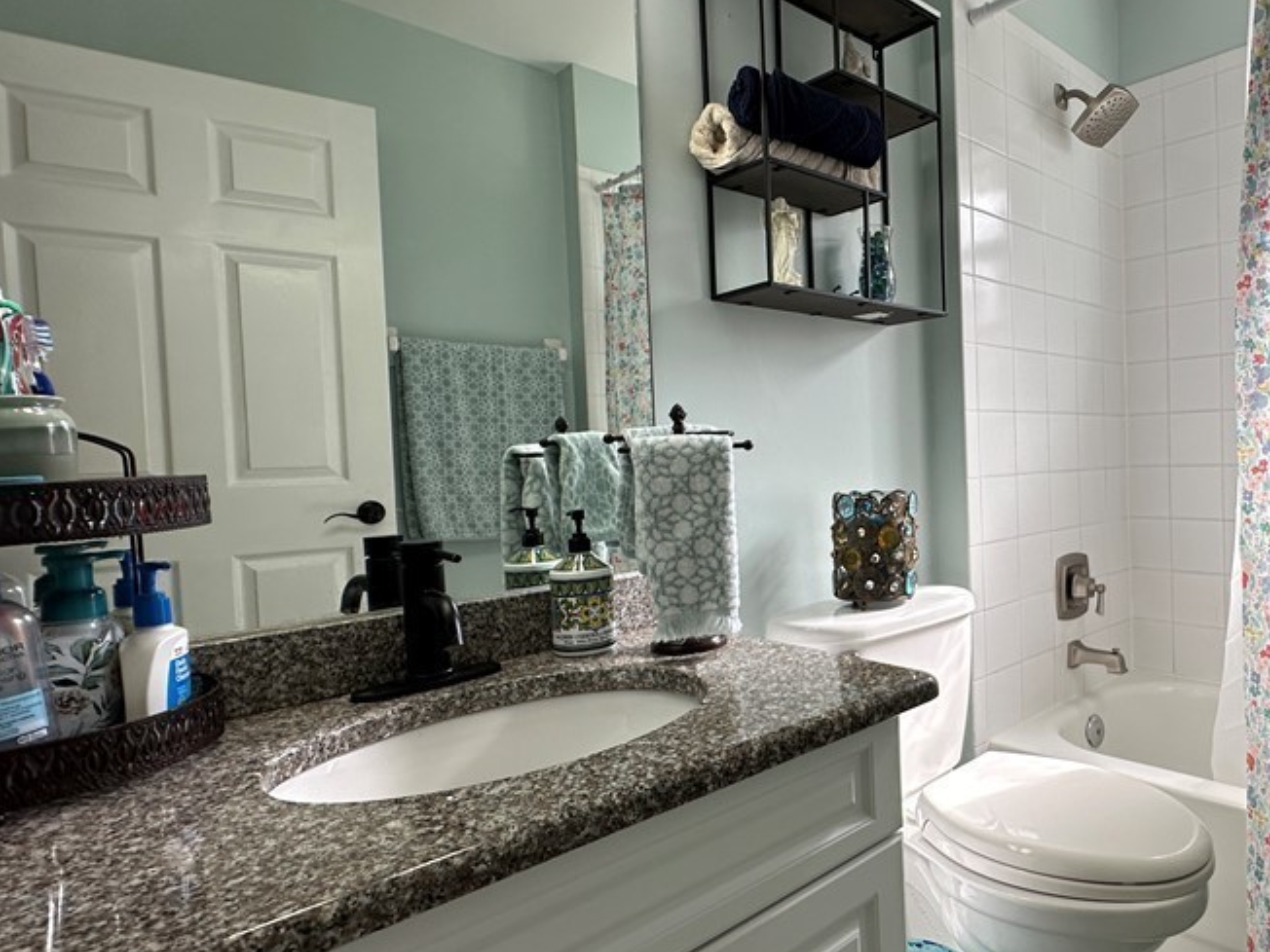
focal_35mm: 22
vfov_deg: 61.1
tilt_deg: -1.3
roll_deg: +1.7
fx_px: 807
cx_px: 933
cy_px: 477
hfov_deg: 71.8
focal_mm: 2.22
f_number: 2.2
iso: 100
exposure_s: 1/99
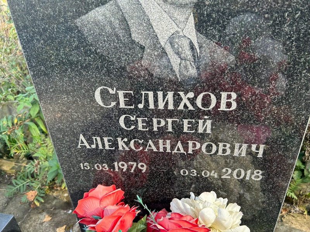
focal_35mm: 26
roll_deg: +0.7
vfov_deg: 53.1
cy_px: 116
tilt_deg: -30.2
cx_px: 155
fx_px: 233
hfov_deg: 67.3
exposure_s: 1/287
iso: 50
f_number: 1.5
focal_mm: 5.7
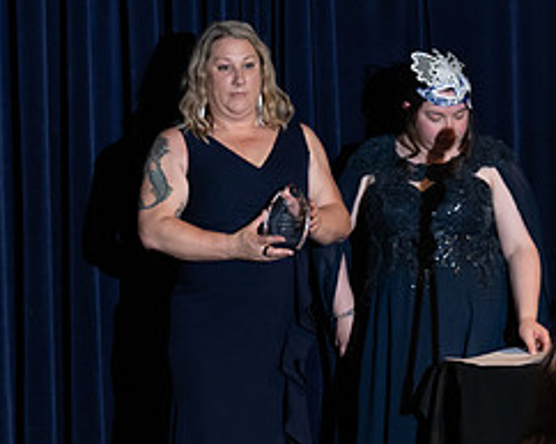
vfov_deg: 5.4
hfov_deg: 6.8
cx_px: 51
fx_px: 4668
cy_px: 307
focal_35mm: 284
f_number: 5
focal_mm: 126
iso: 2500
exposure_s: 1/200
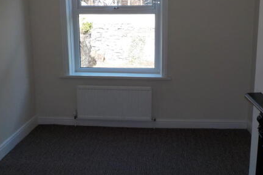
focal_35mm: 42
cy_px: 61
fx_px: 307
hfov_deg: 46.4
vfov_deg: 31.7
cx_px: 134
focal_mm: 4.1
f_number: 3.3
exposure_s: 1/160
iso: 125
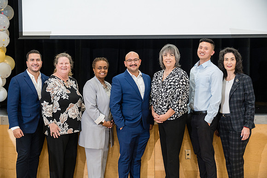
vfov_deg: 25.7
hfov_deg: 37.7
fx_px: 391
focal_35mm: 53
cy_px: 89
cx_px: 134
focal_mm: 52.7
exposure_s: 1/250
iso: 1600
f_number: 2.8
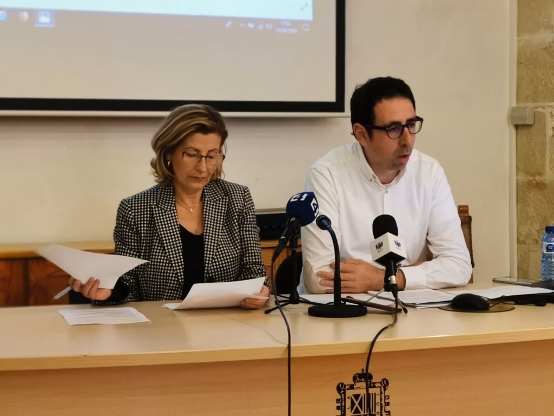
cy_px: 208
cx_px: 277
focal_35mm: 81
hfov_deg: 24.1
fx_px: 1296
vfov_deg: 18.2
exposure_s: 1/50
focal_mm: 5.58
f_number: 1.8
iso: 320
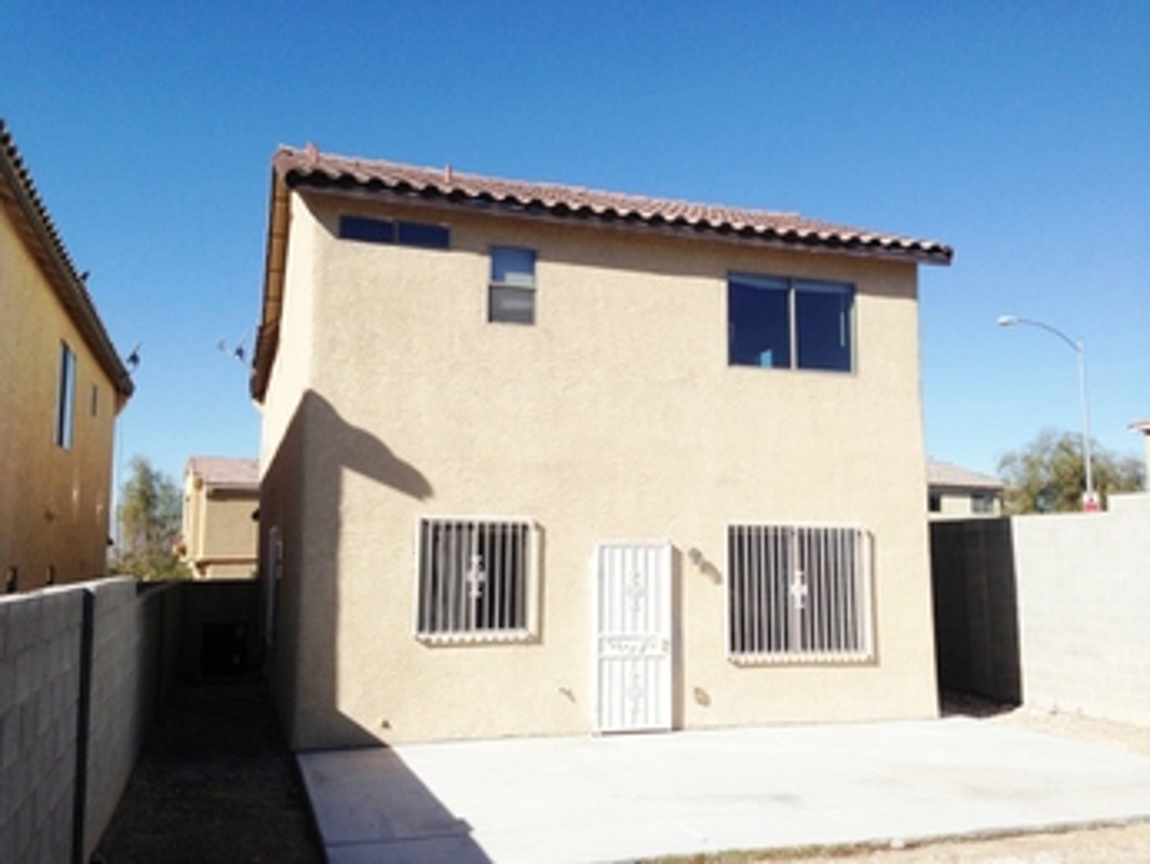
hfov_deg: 55.3
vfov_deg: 43.0
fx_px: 1097
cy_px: 432
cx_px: 575
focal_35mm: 33
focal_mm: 4.13
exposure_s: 1/2088
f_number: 2.4
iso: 50
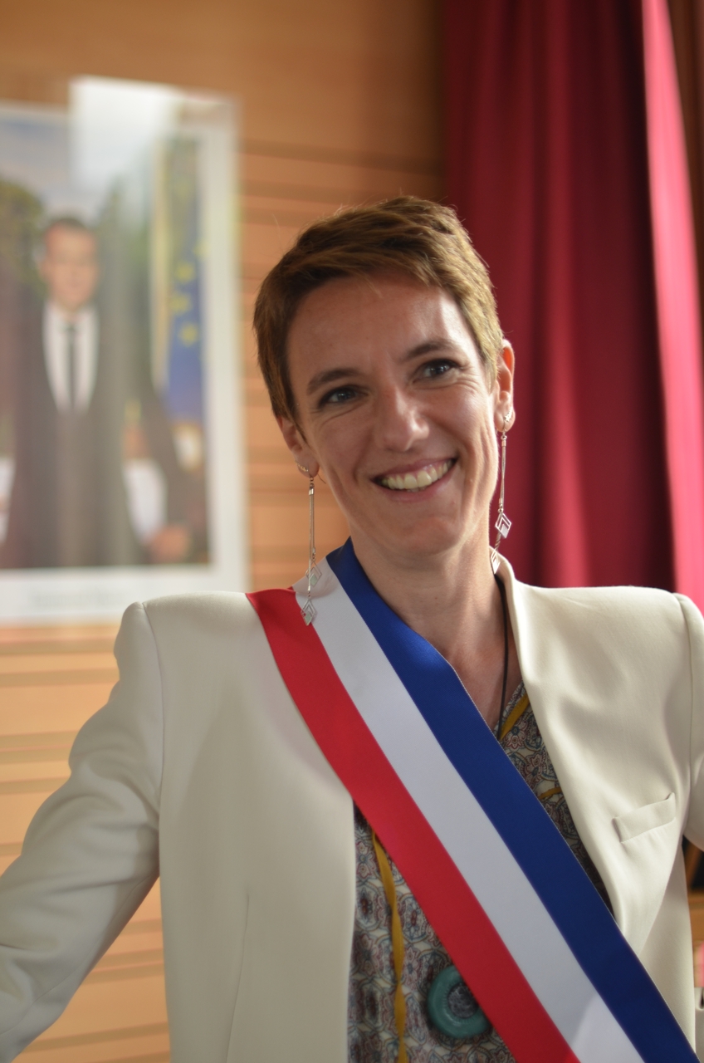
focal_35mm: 75
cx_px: 352
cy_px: 532
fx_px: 2209
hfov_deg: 18.1
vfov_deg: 27.0
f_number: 1.6
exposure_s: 1/30
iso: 200
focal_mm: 50
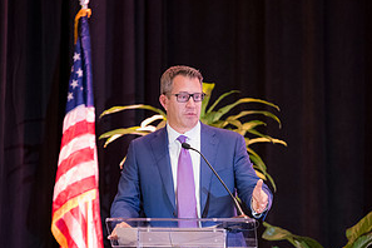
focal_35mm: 303
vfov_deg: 4.5
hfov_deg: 6.8
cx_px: 187
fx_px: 3131
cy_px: 185
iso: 4500
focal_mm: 200
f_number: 2.8
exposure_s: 1/160
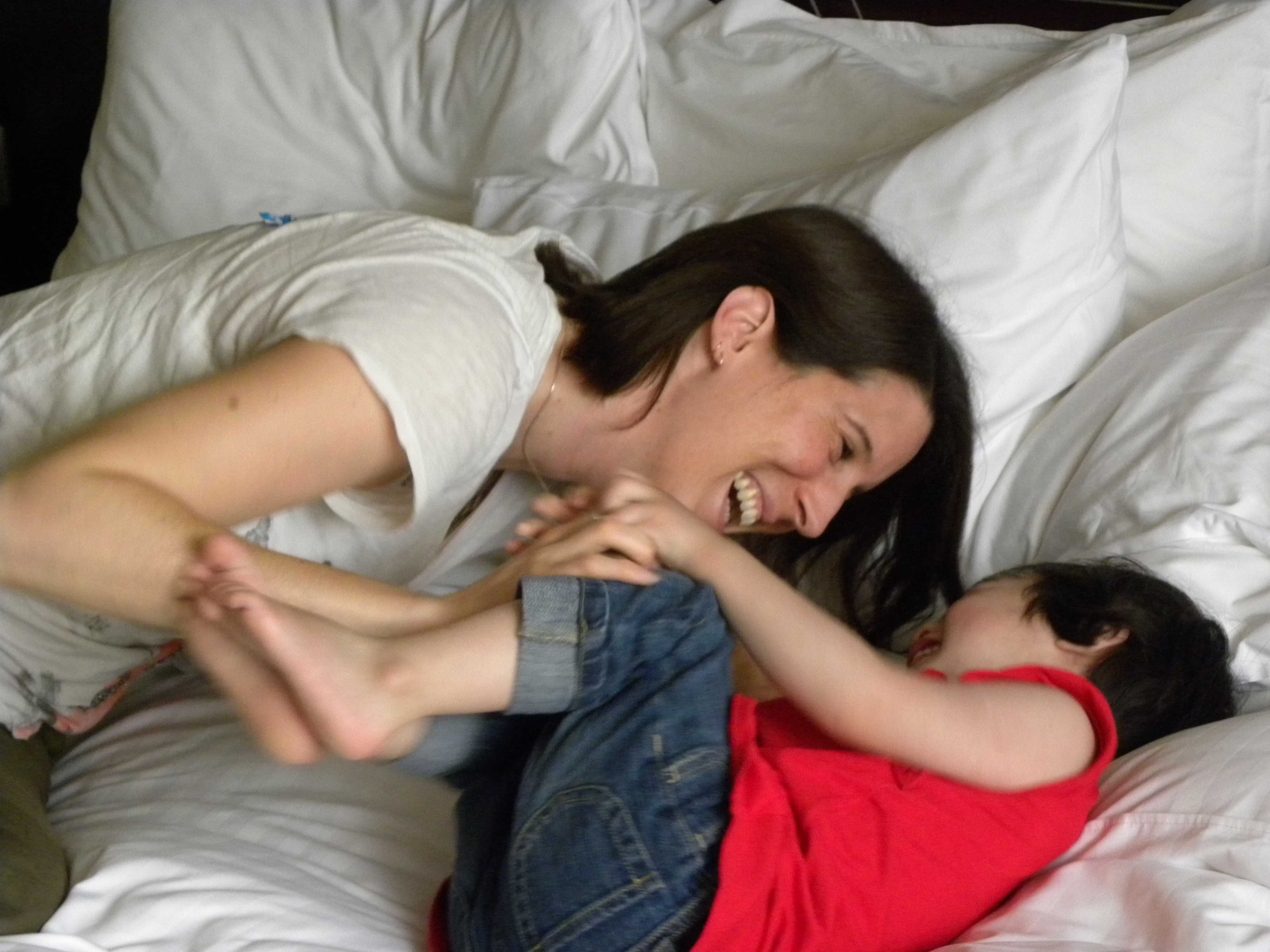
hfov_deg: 20.7
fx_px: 3485
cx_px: 635
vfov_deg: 15.6
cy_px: 476
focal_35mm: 95
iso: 400
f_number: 4
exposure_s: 1/30
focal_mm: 16.9
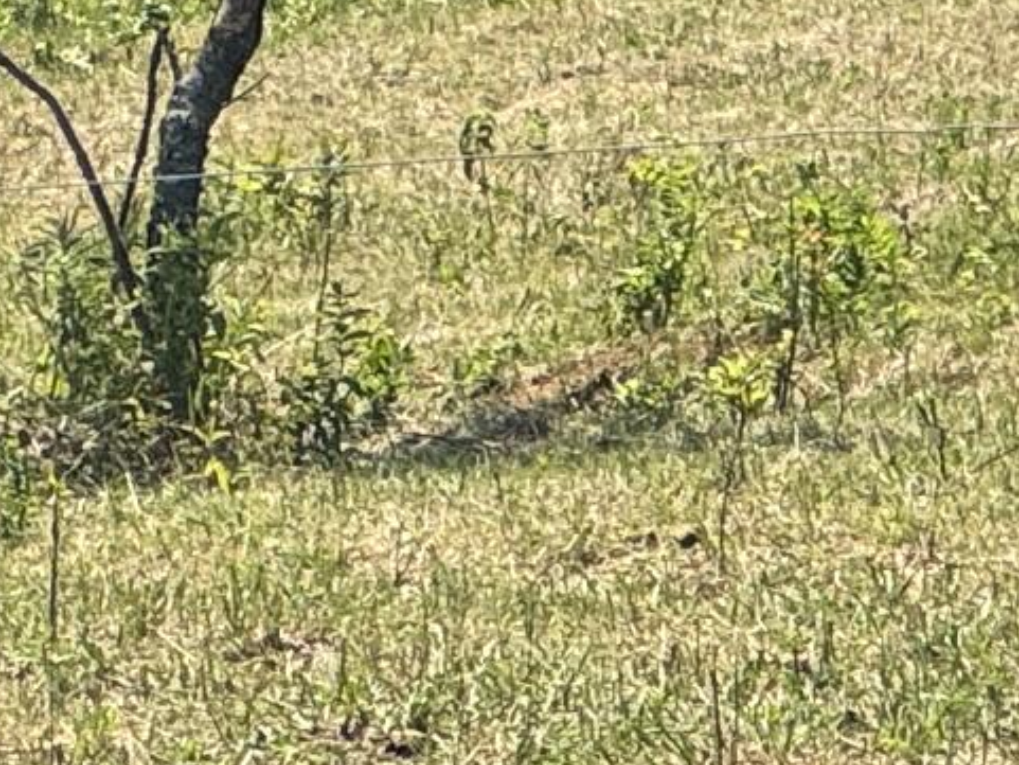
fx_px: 14133
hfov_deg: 4.1
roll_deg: -1.6
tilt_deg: -1.7
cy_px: -1216
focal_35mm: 480
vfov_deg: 3.1
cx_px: 2201
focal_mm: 9
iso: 25
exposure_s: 1/637
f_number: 2.8
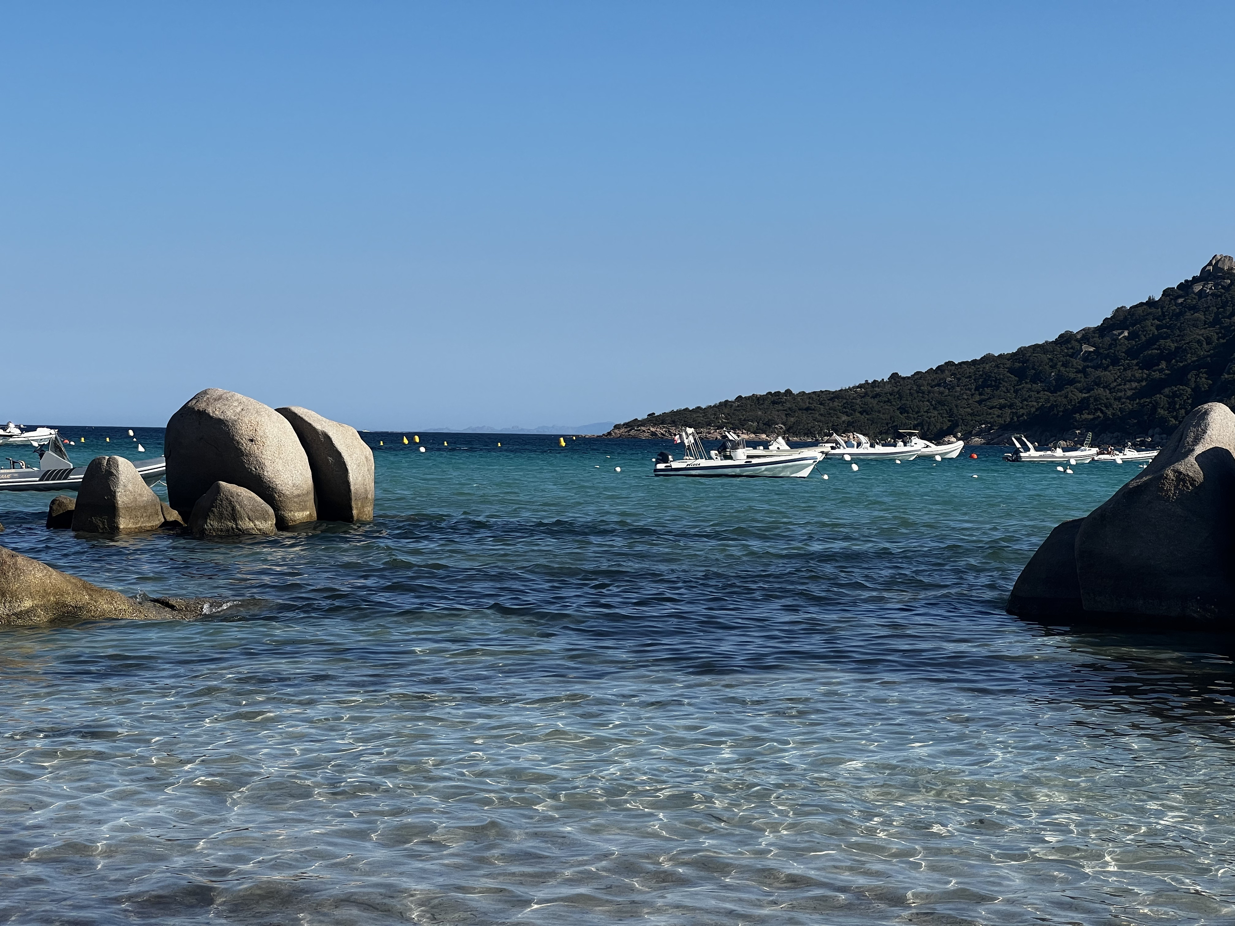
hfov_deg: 25.3
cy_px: 463
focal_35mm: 77
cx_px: 618
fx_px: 2747
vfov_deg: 19.1
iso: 32
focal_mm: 9
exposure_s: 1/935
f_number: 2.8
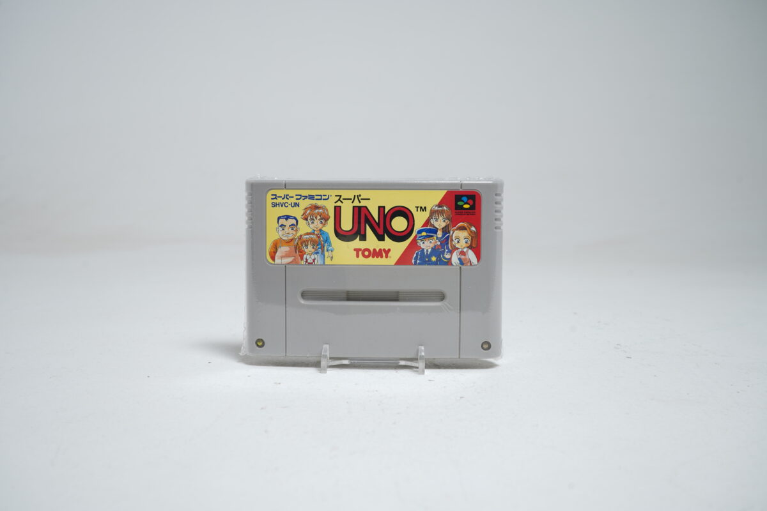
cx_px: 384
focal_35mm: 33
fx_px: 703
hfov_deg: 57.2
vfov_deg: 40.0
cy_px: 256
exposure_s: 1/2
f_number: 9
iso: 64
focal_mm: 33
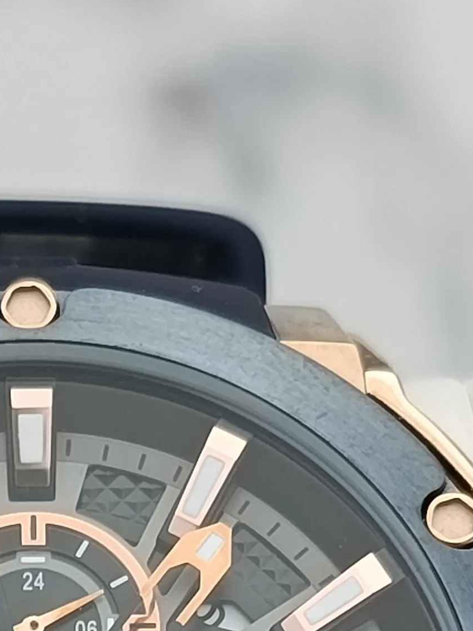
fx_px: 3097
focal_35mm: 170
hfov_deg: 8.7
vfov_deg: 11.1
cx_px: 45
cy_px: 991
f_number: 1.7
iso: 332
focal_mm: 5.24
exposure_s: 1/100
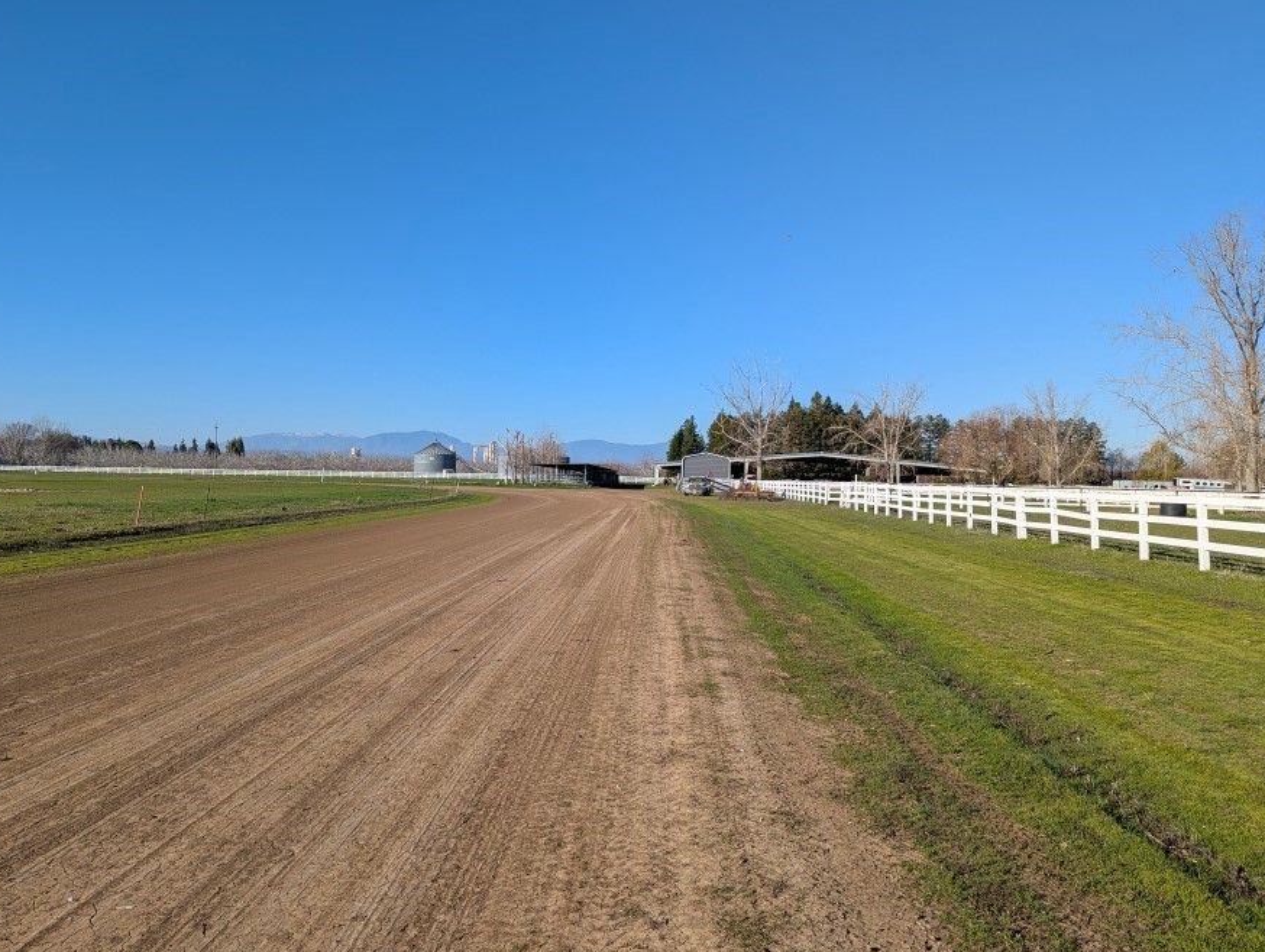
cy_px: 475
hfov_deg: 63.3
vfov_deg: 49.9
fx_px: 1025
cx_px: 579
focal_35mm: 28
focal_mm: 6.81
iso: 40
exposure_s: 1/2358
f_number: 1.85
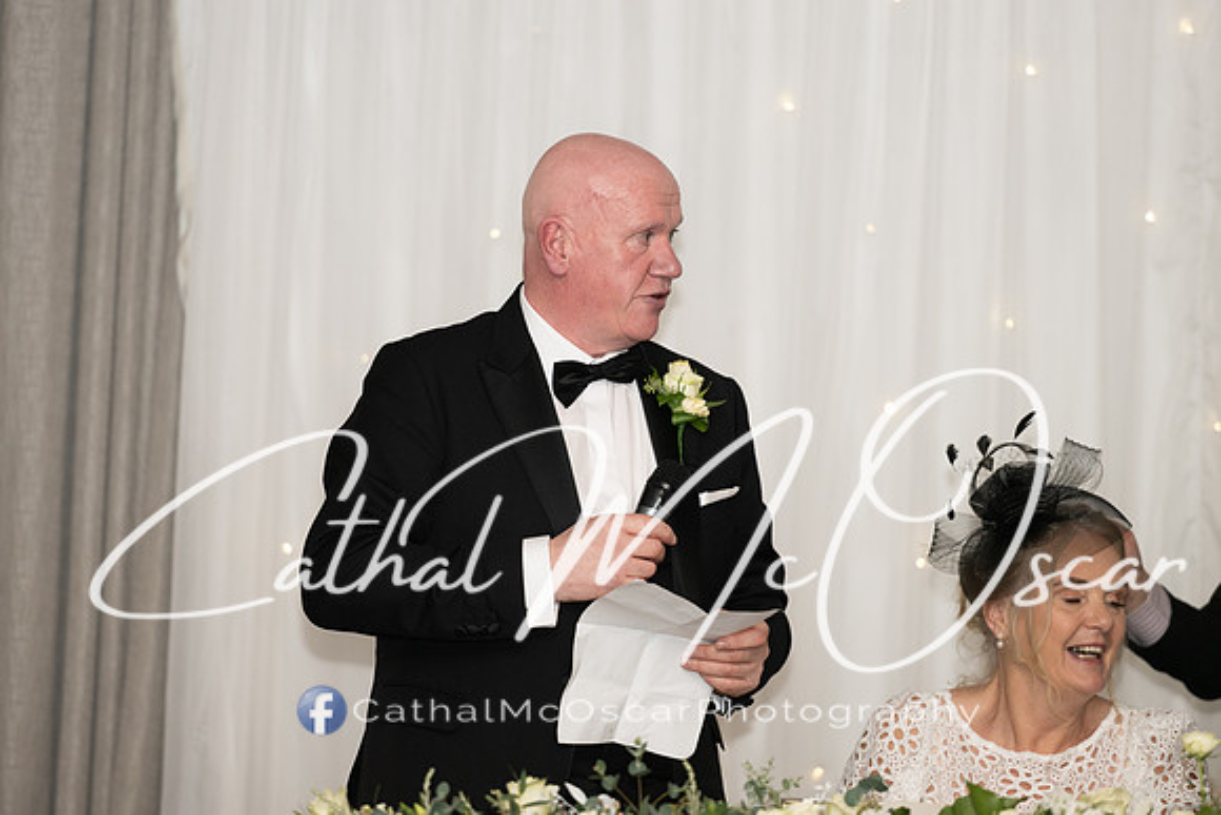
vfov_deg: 6.9
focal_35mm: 200
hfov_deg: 10.3
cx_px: 610
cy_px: 408
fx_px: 6785
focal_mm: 200
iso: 400
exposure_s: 1/160
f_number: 2.8
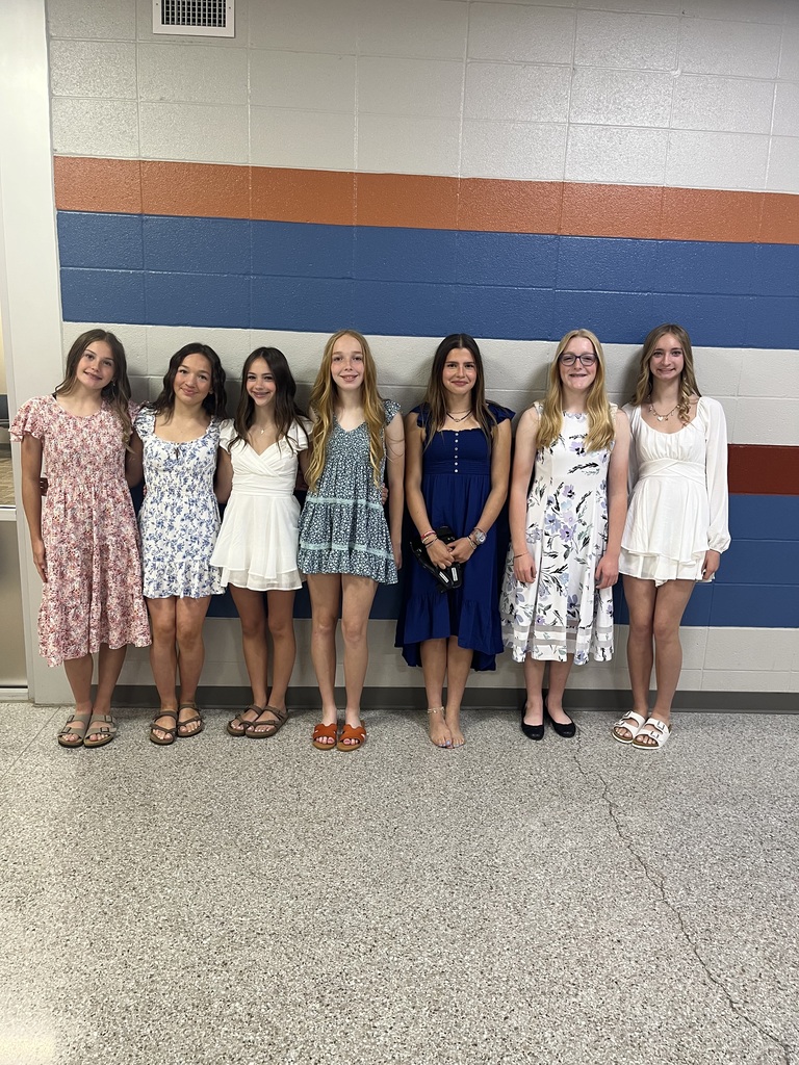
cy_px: 532
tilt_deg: -13.4
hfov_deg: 53.1
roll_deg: -1.0
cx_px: 400
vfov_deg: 67.3
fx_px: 800
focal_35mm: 26
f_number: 1.6
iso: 125
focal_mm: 5.1
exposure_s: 1/60
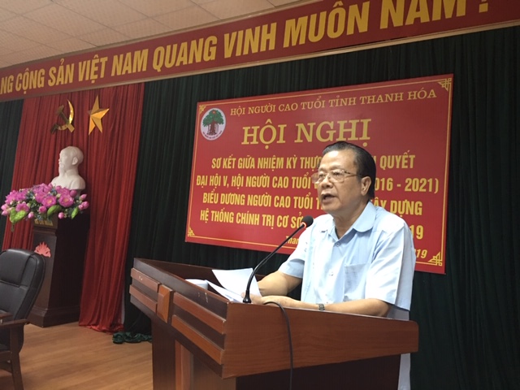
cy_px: 195
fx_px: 436
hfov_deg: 61.7
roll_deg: -4.5
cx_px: 260
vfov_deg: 48.2
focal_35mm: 29
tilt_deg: +3.4
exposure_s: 1/10
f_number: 2.2
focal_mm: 4.15
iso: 100
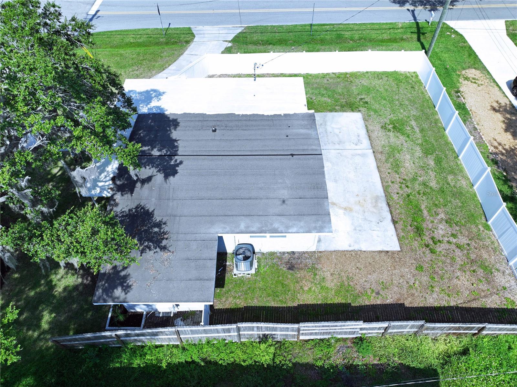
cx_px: 258
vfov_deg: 56.8
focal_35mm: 24
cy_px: 194
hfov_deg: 71.6
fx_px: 358
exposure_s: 1/320
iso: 100
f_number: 3.2
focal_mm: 12.29
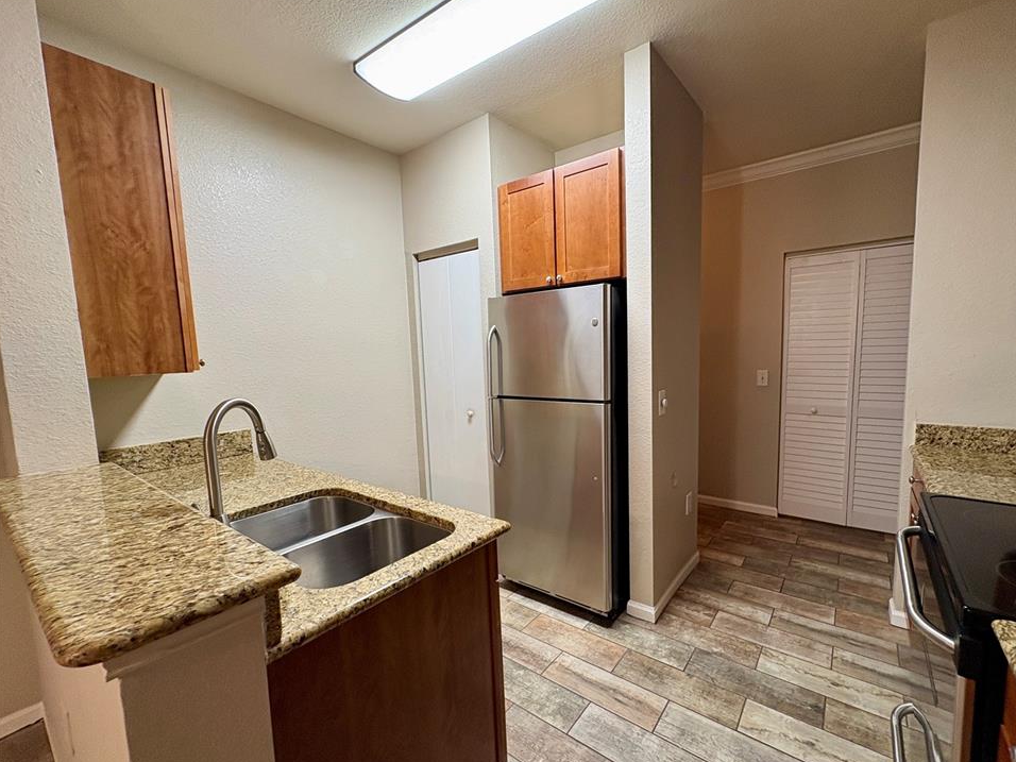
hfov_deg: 98.0
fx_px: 440
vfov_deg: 81.7
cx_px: 540
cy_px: 393
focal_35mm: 15
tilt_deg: -5.7
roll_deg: +2.3
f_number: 2.2
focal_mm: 2.22
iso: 125
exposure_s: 1/60
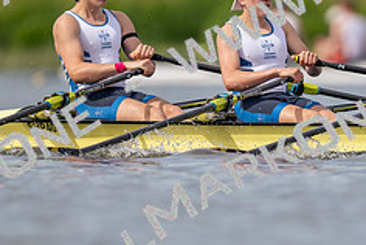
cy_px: 78
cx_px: 360
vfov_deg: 0.9
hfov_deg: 1.4
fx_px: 14984
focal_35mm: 1472
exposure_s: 1/2500
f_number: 4
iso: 250
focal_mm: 600
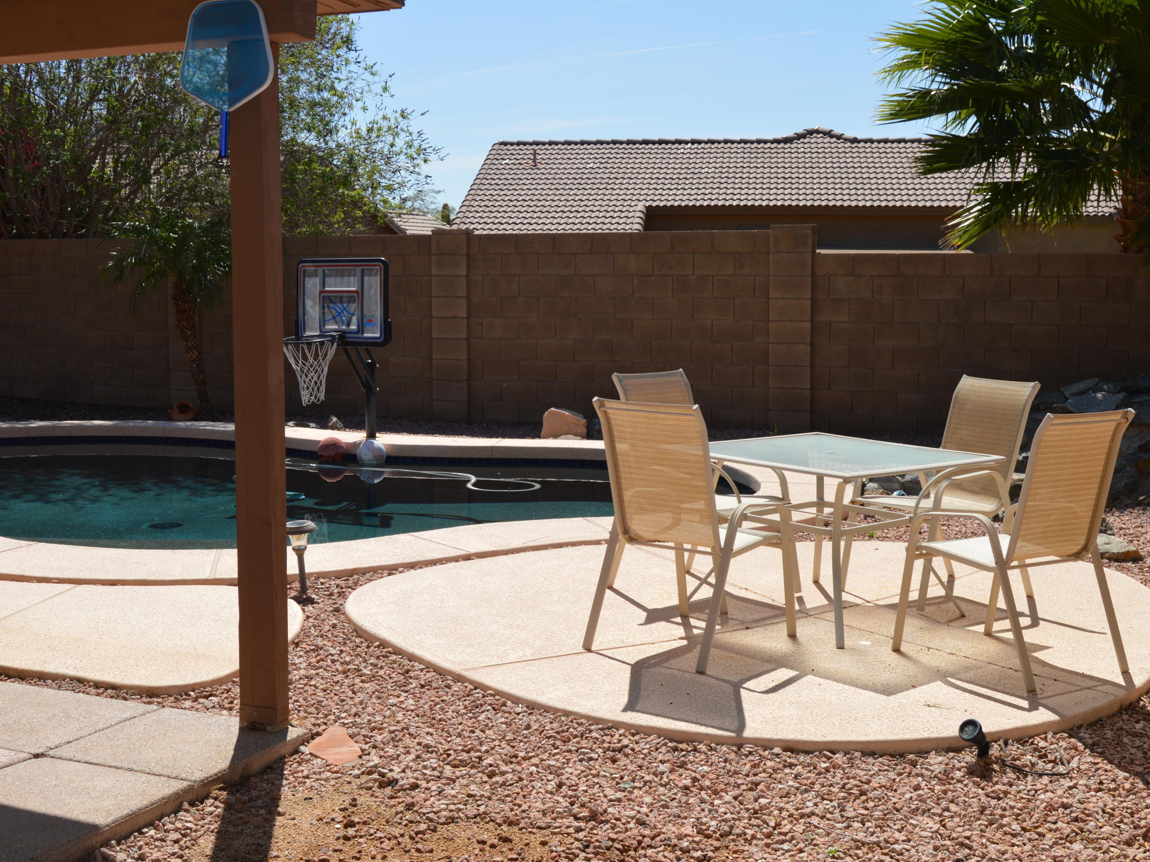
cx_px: 564
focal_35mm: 43
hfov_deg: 43.9
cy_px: 427
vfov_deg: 33.6
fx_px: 1428
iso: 100
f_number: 11
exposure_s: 1/200
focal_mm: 26
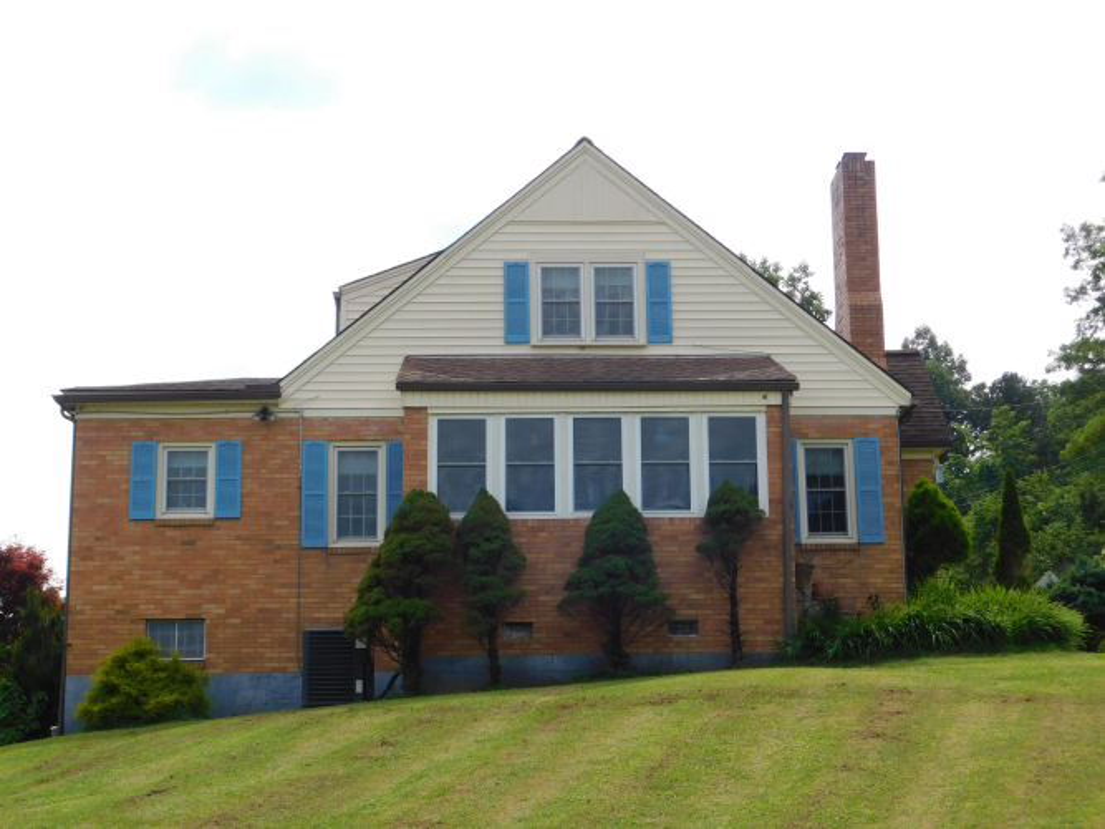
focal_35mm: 59
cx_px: 552
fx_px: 1883
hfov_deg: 32.7
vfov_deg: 24.8
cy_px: 414
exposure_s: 1/640
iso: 125
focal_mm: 10.4
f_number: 4
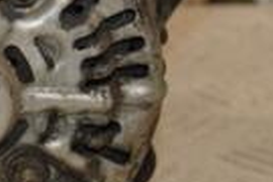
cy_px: 0
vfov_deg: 4.3
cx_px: -47
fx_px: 2426
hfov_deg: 6.4
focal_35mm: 320
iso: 800
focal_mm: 48
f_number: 5.6
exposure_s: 1/200
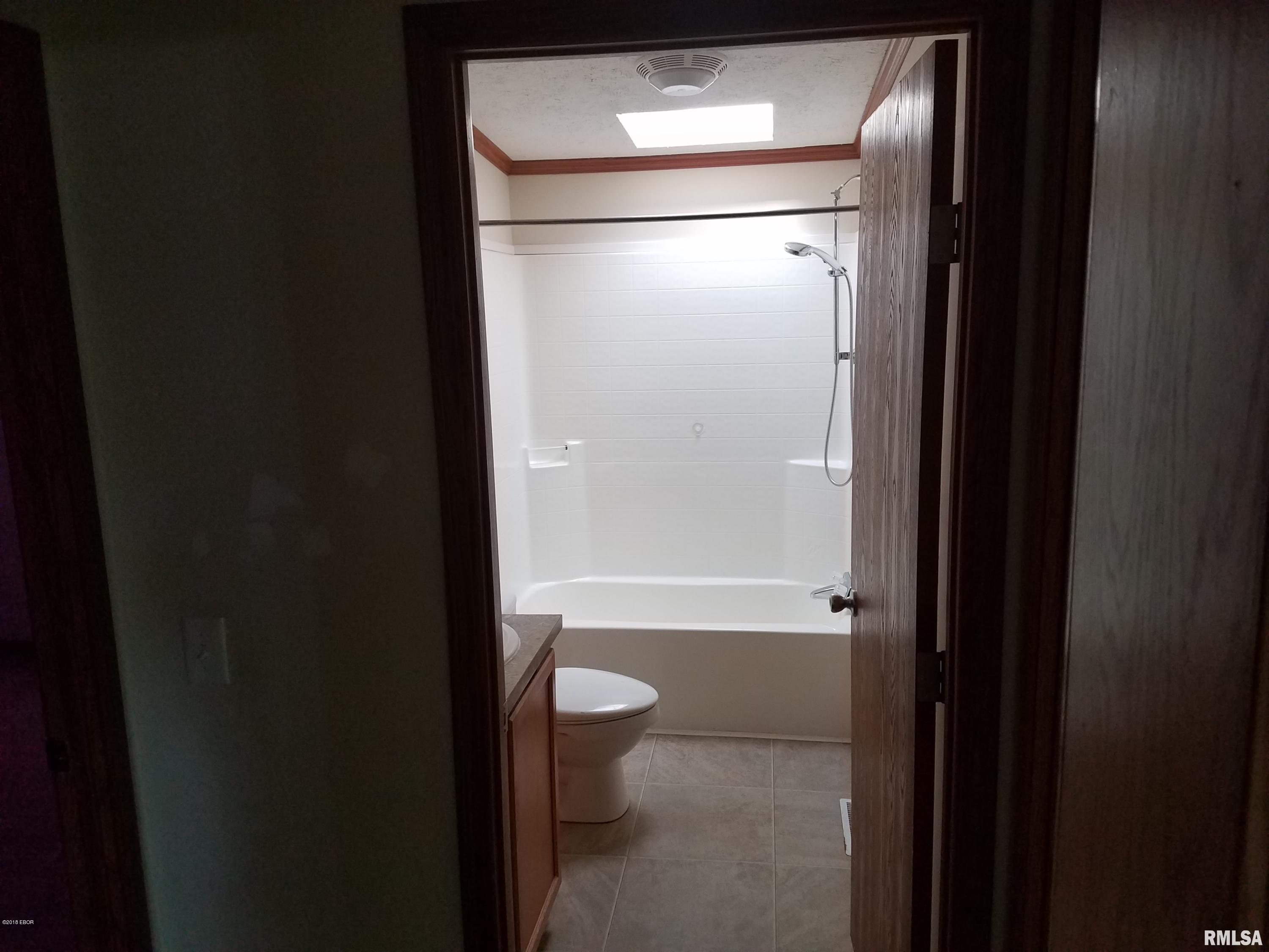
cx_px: 634
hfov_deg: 67.3
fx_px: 953
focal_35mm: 26
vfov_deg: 53.1
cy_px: 476
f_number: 1.7
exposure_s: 1/60
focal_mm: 4.2
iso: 100
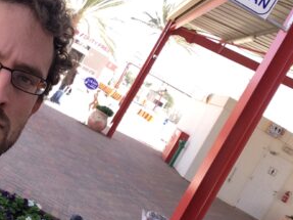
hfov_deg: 40.9
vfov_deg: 31.4
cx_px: 105
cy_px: 82
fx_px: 389
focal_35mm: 46
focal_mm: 2.15
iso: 50
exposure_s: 1/386
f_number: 2.4
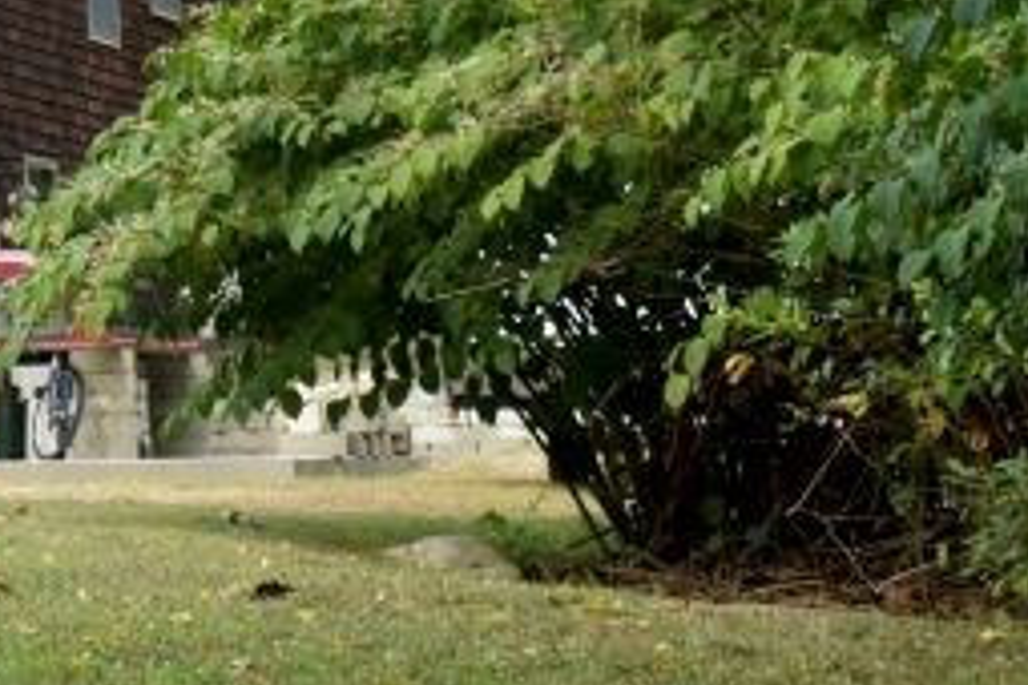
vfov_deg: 7.5
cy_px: -248
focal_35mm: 181
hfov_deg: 10.7
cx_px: -766
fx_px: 5168
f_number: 7.1
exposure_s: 1/200
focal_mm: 30
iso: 400
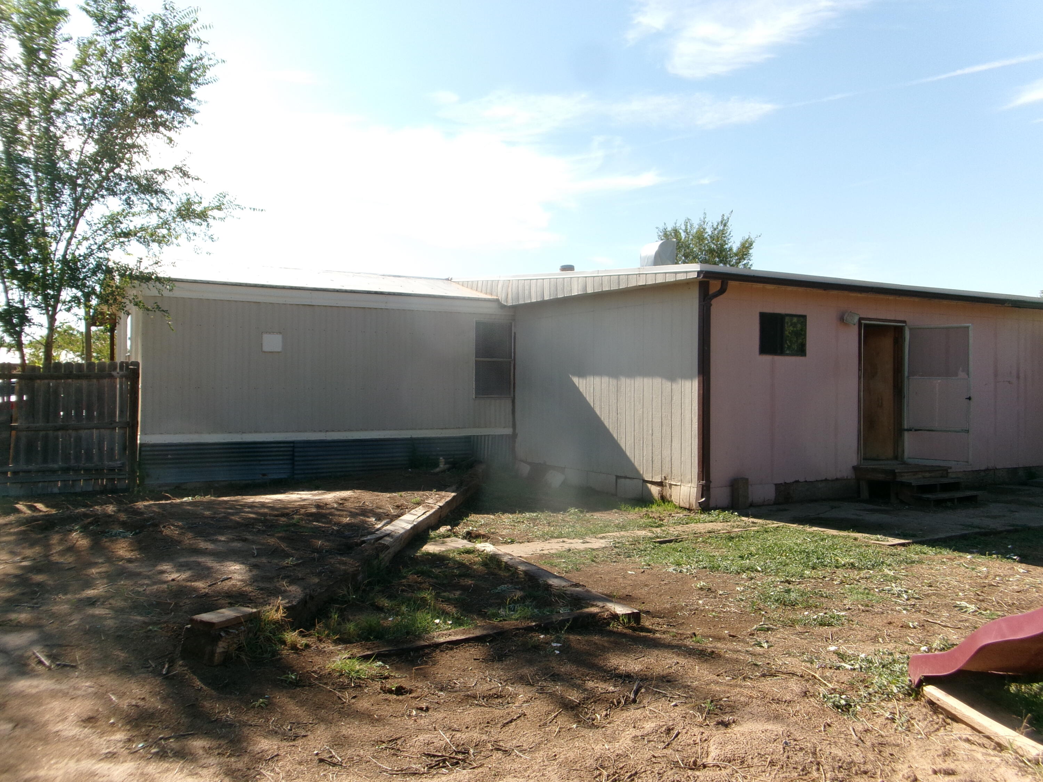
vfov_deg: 49.7
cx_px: 522
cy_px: 391
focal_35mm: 28
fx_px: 844
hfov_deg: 63.4
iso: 100
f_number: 10.8
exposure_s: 1/90
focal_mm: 5.1
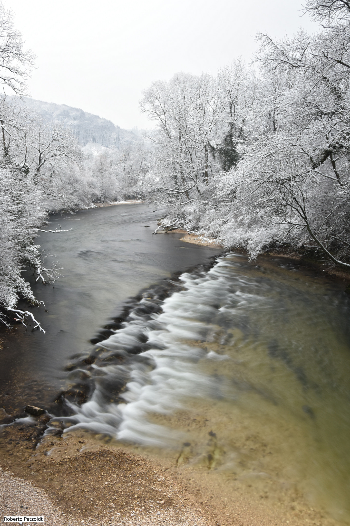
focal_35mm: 36
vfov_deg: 53.1
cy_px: 263
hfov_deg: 36.8
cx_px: 175
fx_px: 525
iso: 320
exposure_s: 2.5
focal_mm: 24
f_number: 16
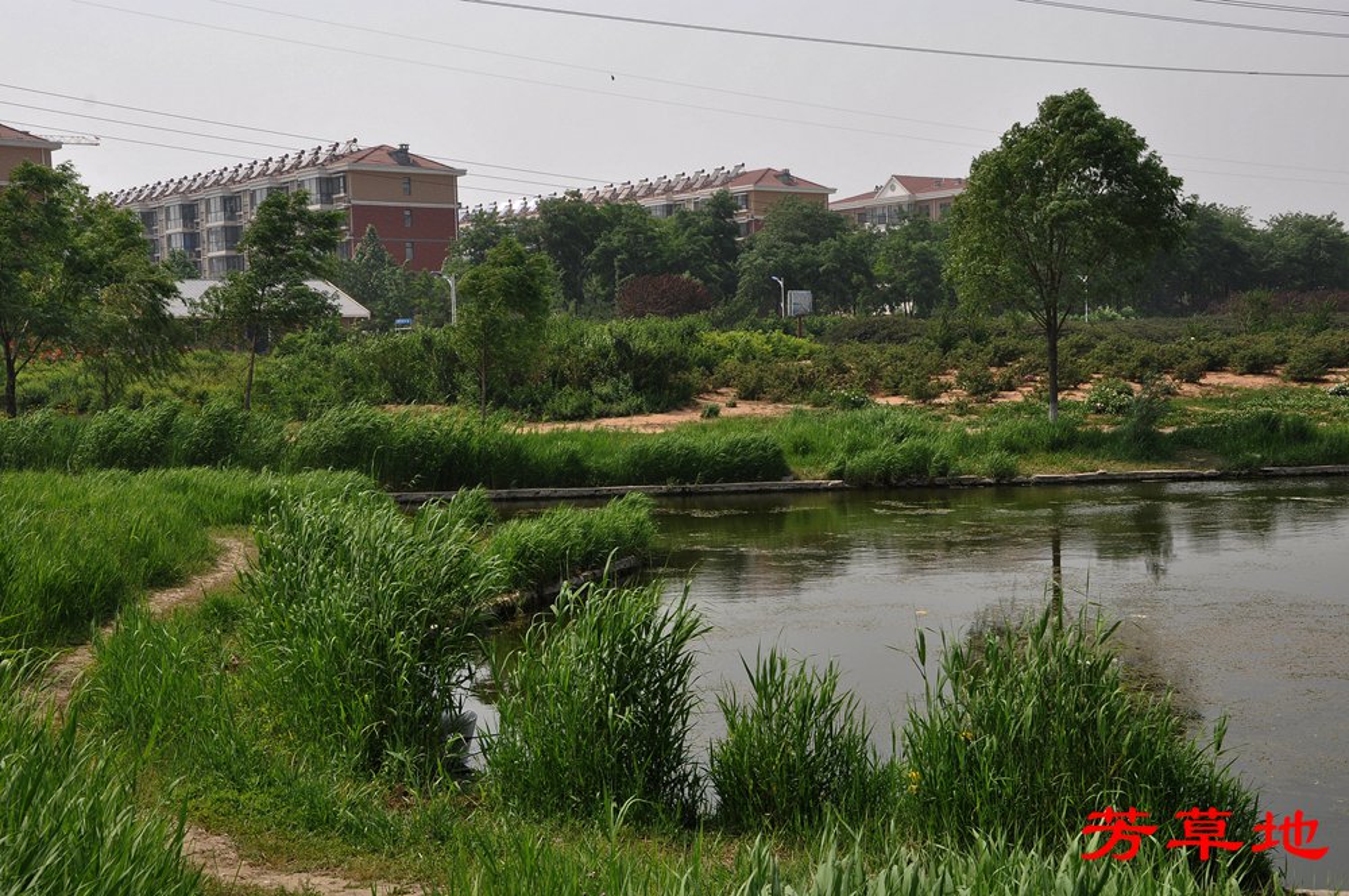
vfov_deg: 28.0
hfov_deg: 41.2
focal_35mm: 48
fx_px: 1796
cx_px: 674
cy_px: 448
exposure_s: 1/160
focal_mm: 32
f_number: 13
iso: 200
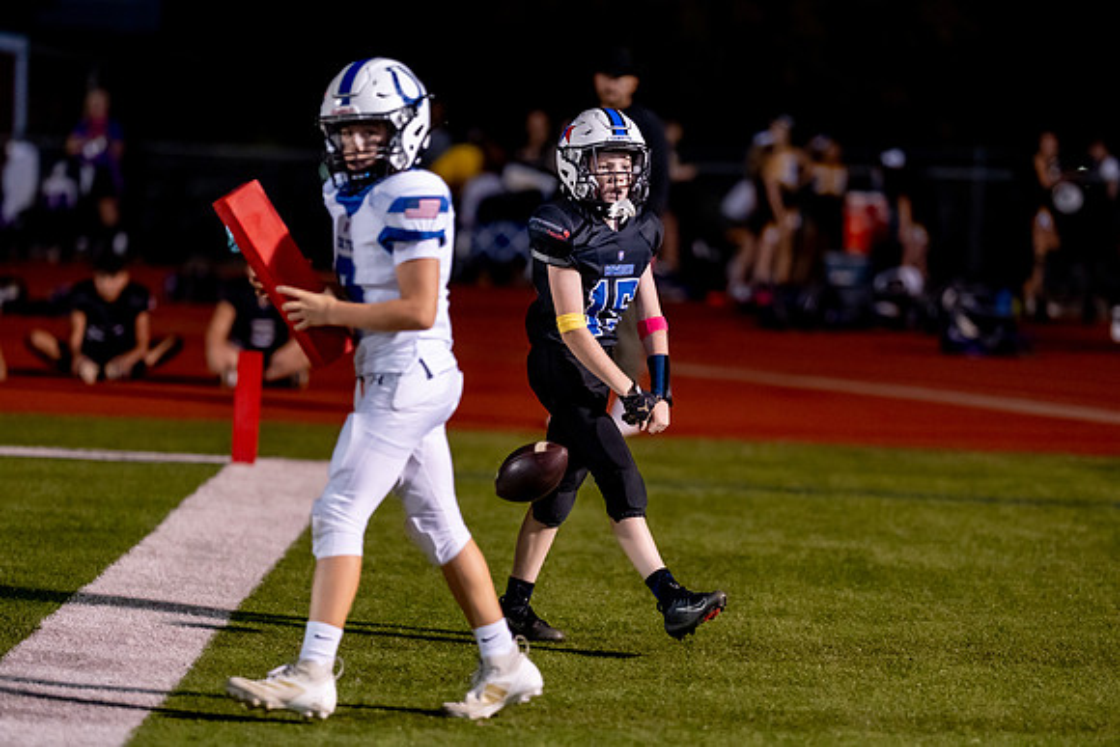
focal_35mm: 176
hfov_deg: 11.7
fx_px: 5479
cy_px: 428
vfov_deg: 7.8
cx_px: 552
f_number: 2
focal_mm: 135
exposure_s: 1/1000
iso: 2000
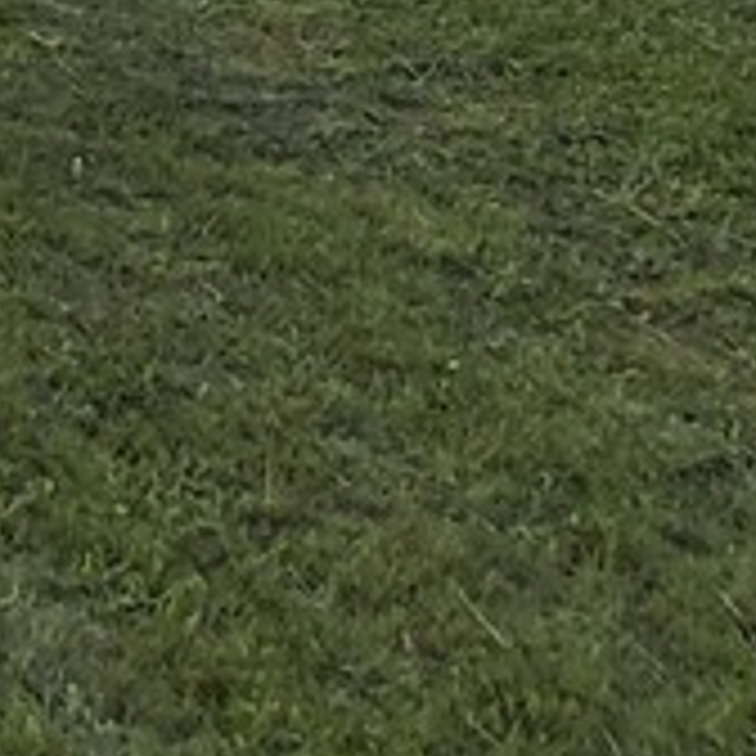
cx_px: -4
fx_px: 2125
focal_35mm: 86
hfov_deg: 19.6
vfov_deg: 16.9
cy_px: -576
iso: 40
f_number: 2.2
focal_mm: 1.64
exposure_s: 1/1736
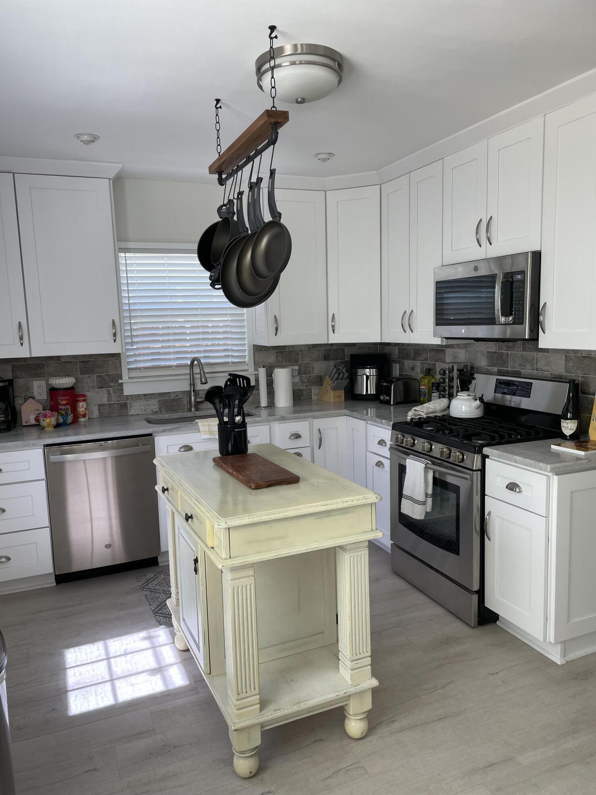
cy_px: 398
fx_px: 597
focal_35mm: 26
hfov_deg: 53.1
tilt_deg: -7.4
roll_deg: +2.3
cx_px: 298
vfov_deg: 67.3
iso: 50
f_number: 1.6
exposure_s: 1/121
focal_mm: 4.2
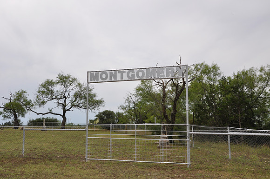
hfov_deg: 46.5
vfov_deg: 31.8
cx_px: 135
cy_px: 90
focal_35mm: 42
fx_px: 315
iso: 200
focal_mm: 28
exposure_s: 1/200
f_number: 9
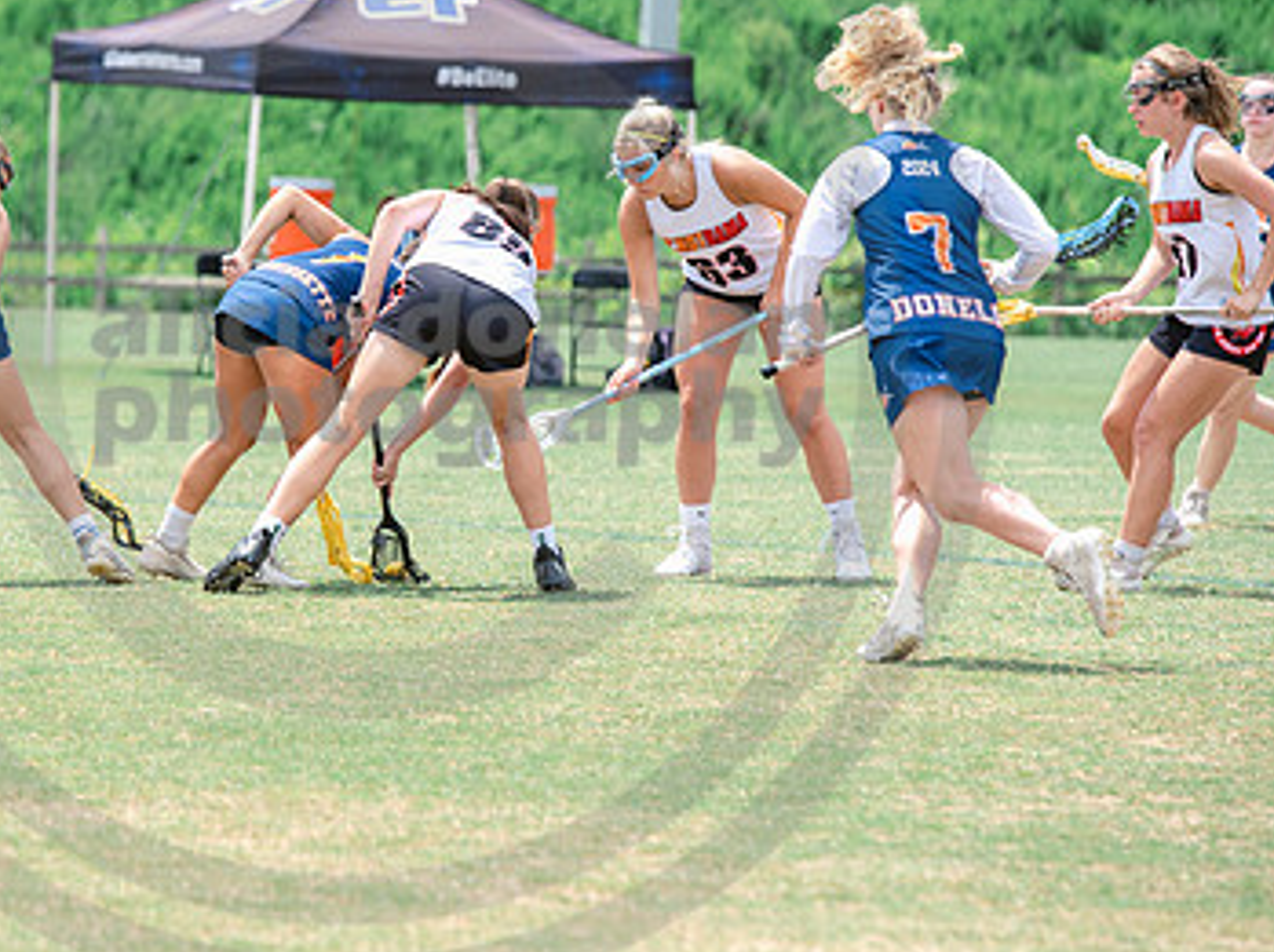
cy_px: 363
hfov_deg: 6.2
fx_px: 11765
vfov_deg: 4.6
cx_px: 347
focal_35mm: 320
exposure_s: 1/1600
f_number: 5
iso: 250
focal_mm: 200
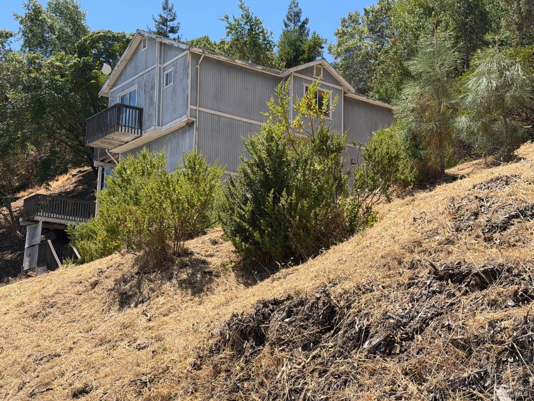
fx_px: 740
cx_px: 267
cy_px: 200
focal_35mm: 48
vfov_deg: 30.3
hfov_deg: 39.7
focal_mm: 6.76
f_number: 1.78
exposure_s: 1/2976
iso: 64
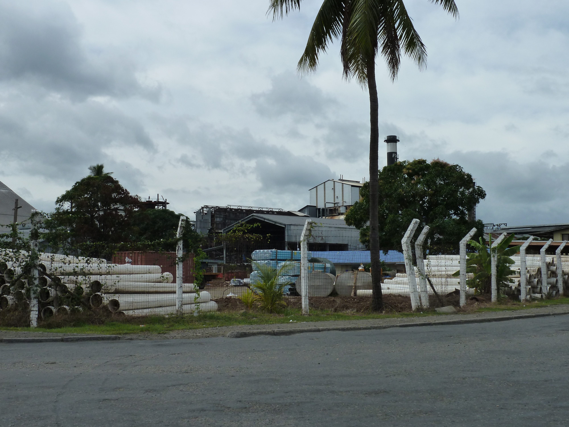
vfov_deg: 32.9
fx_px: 723
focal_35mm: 44
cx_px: 284
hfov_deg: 42.9
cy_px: 214
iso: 125
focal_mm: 7.3
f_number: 5.6
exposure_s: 1/500
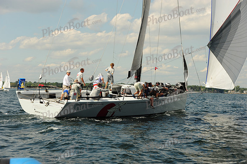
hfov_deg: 28.9
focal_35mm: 70
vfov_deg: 19.4
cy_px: 82
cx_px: 124
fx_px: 480
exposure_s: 1/1250
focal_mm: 70
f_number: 7.1
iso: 320
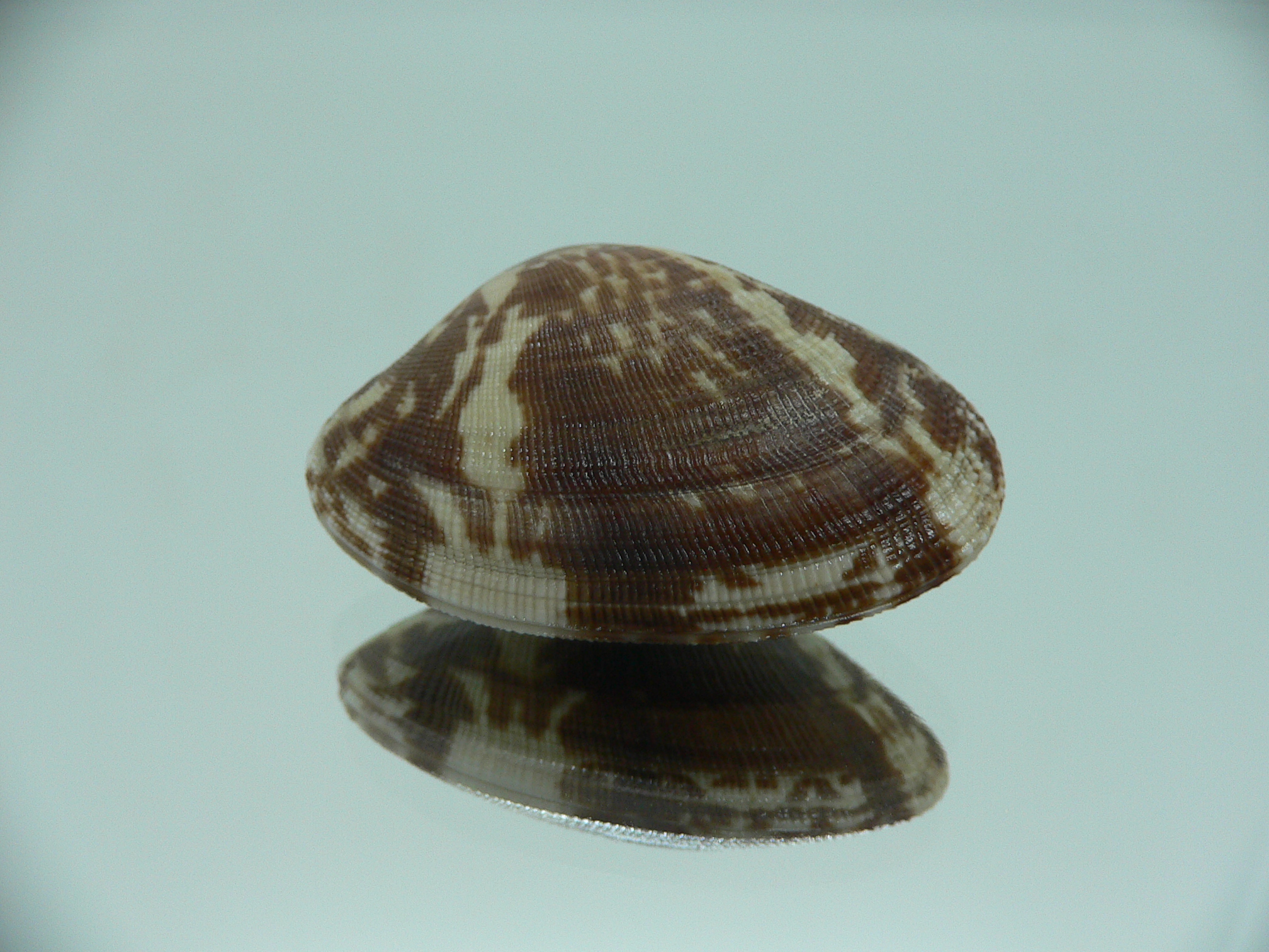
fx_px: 1283
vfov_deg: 40.7
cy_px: 476
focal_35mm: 35
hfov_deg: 52.6
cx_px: 634
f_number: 2.8
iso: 100
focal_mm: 4.6
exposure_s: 1/60
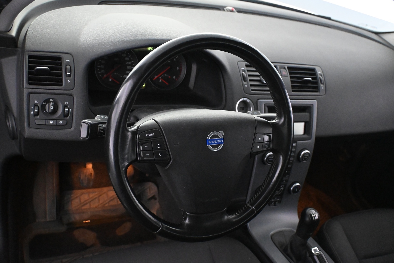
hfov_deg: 52.2
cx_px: 197
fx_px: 402
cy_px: 132
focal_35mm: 37
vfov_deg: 36.2
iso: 6400
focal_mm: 24.5
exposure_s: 1/60
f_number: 4.2
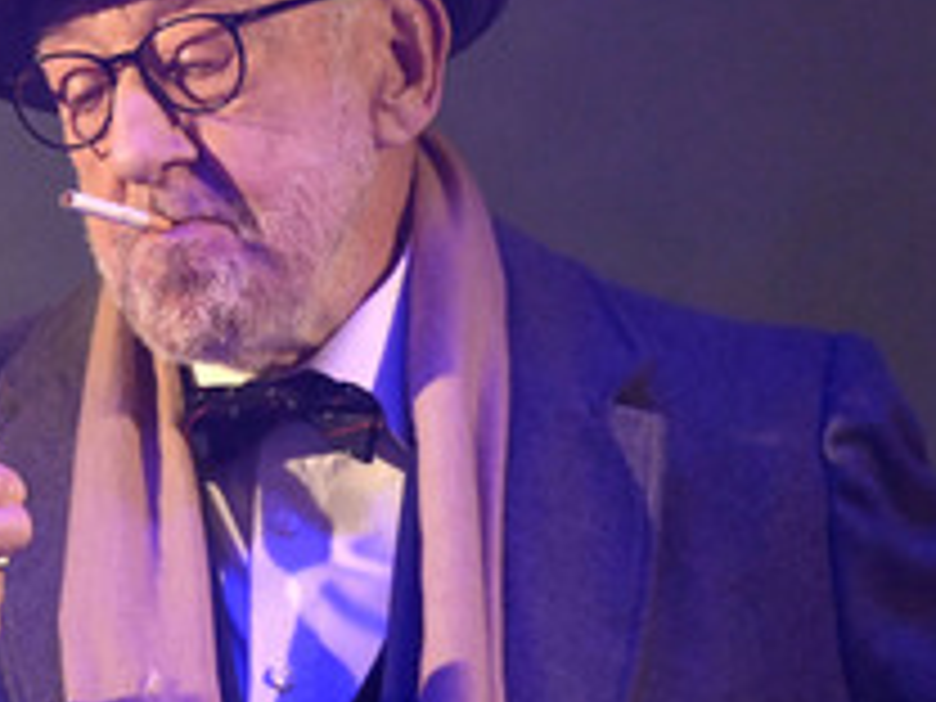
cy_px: 342
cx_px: 304
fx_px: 22497
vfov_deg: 1.8
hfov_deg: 2.4
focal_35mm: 832
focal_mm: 400
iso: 8000
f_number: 5.6
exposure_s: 1/250
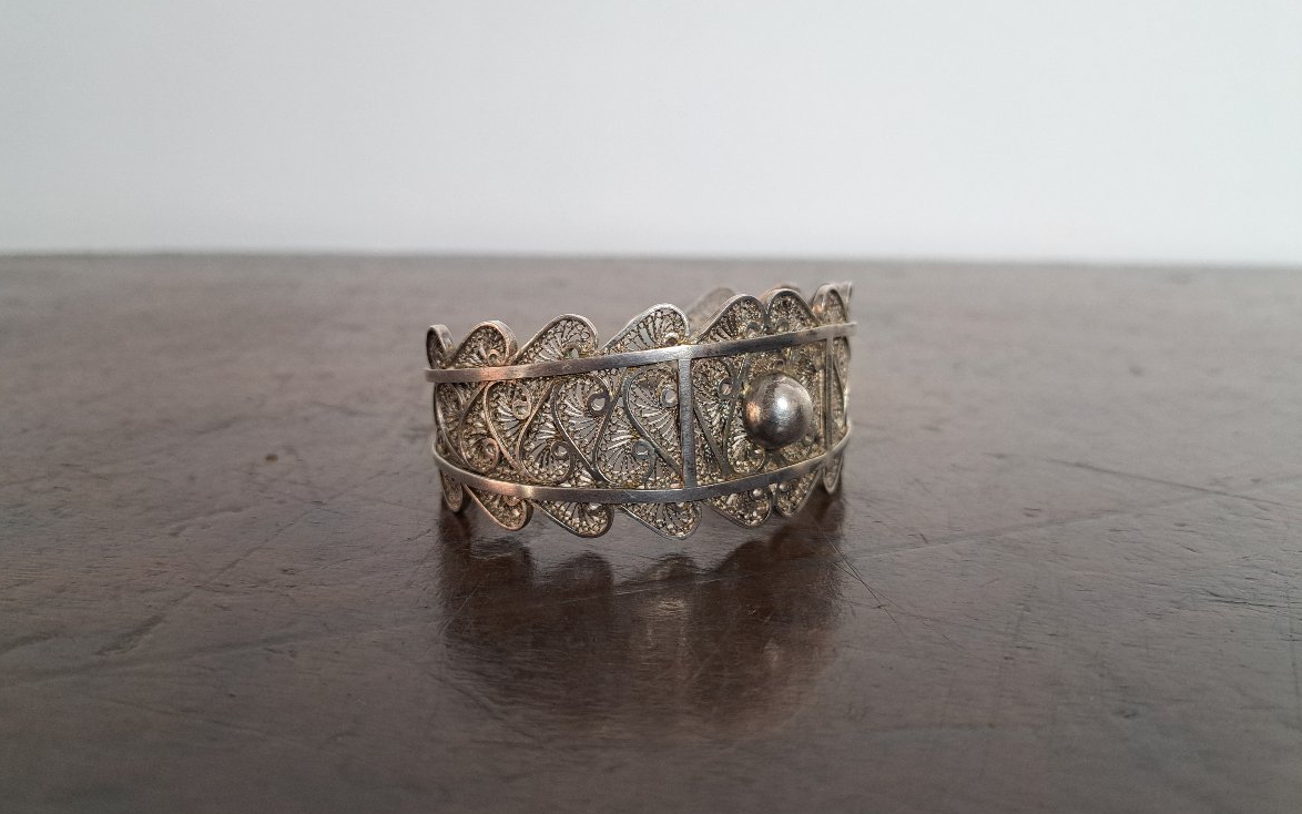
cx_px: 640
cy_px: 405
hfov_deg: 70.4
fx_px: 923
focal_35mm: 26
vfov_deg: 47.6
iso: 250
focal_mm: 5.23
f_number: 1.8
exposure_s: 1/60
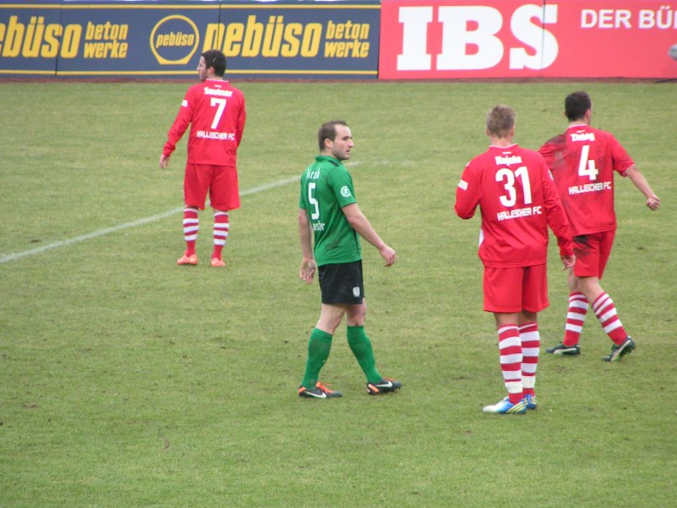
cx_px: 343
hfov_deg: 5.1
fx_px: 7631
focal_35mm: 390
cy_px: 257
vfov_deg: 3.8
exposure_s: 1/250
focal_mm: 58
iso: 200
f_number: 3.5
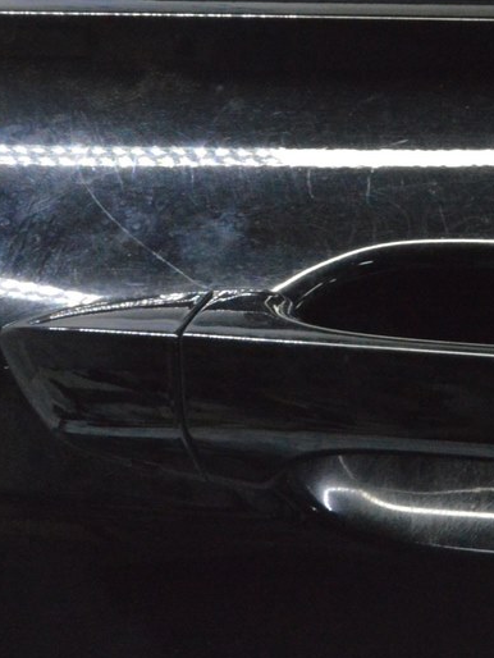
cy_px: 342
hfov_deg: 11.2
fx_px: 2510
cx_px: 459
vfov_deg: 14.9
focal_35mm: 132
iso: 6400
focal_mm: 46
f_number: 20
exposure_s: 1/20
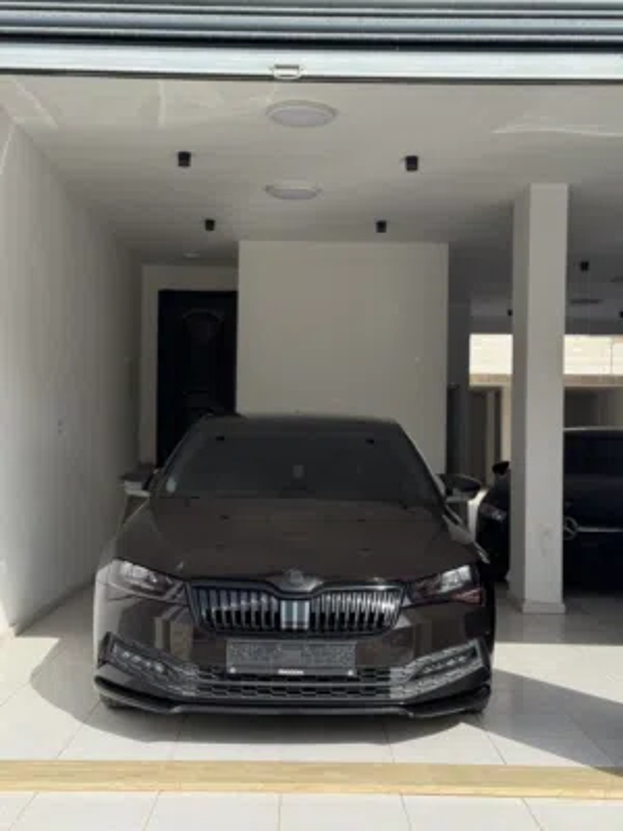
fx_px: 1152
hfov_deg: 30.3
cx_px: 312
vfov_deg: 39.7
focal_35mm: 48
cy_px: 416
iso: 64
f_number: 1.78
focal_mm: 6.76
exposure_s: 1/4049
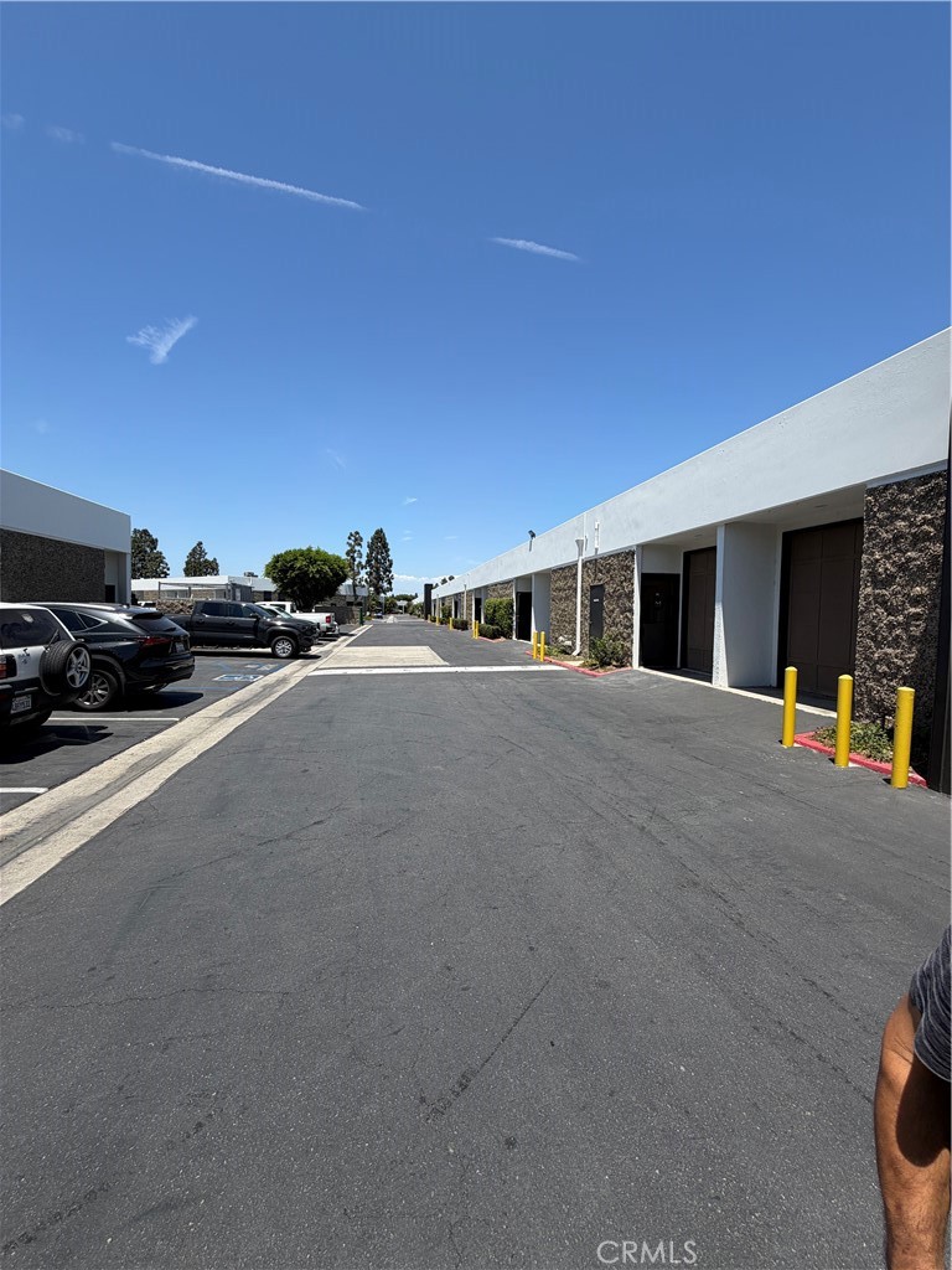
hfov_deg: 85.7
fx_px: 513
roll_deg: -1.0
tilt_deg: -2.5
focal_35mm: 14
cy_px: 635
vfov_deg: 102.1
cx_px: 476
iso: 20
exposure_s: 1/770
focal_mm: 2.22
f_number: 2.2
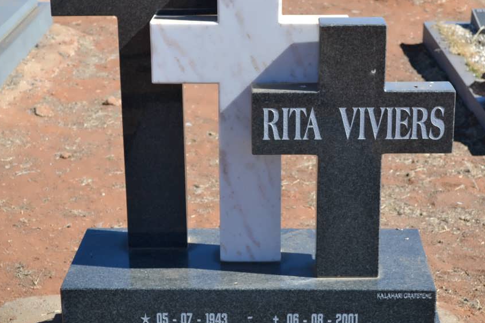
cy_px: 172
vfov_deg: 17.7
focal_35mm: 77
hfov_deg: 26.3
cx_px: 257
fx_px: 1037
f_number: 5.6
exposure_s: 1/125
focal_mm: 36
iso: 125
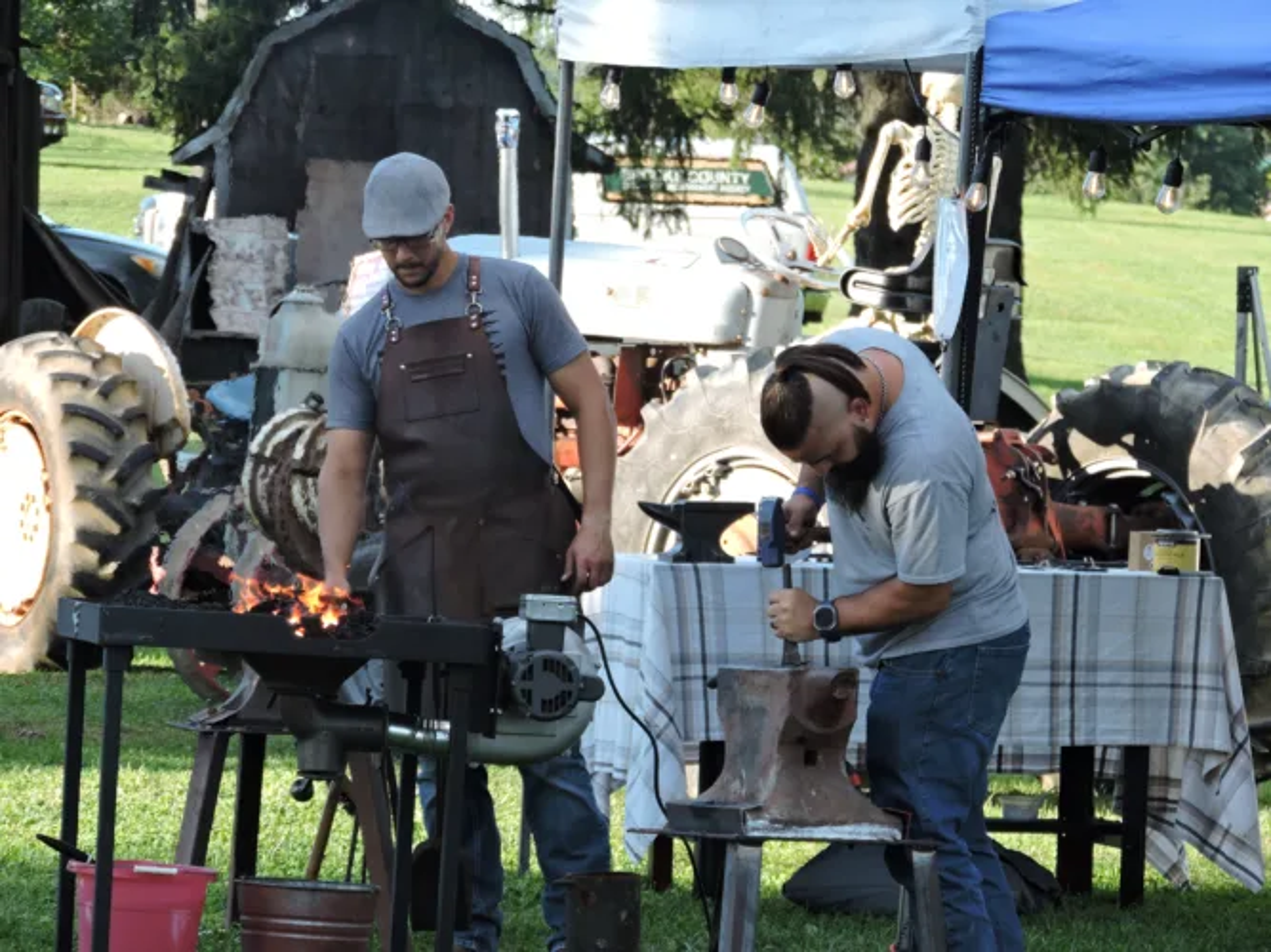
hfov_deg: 7.2
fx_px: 10095
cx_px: 636
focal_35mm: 275
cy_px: 476
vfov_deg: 5.4
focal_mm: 49.1
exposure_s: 1/200
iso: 200
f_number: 4.7
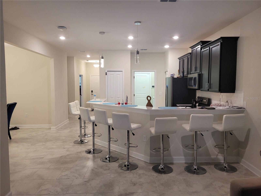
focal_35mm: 26
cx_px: 130
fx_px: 196
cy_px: 98
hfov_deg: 67.3
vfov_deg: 53.1
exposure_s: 1/120
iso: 320
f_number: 1.8
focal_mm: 5.4
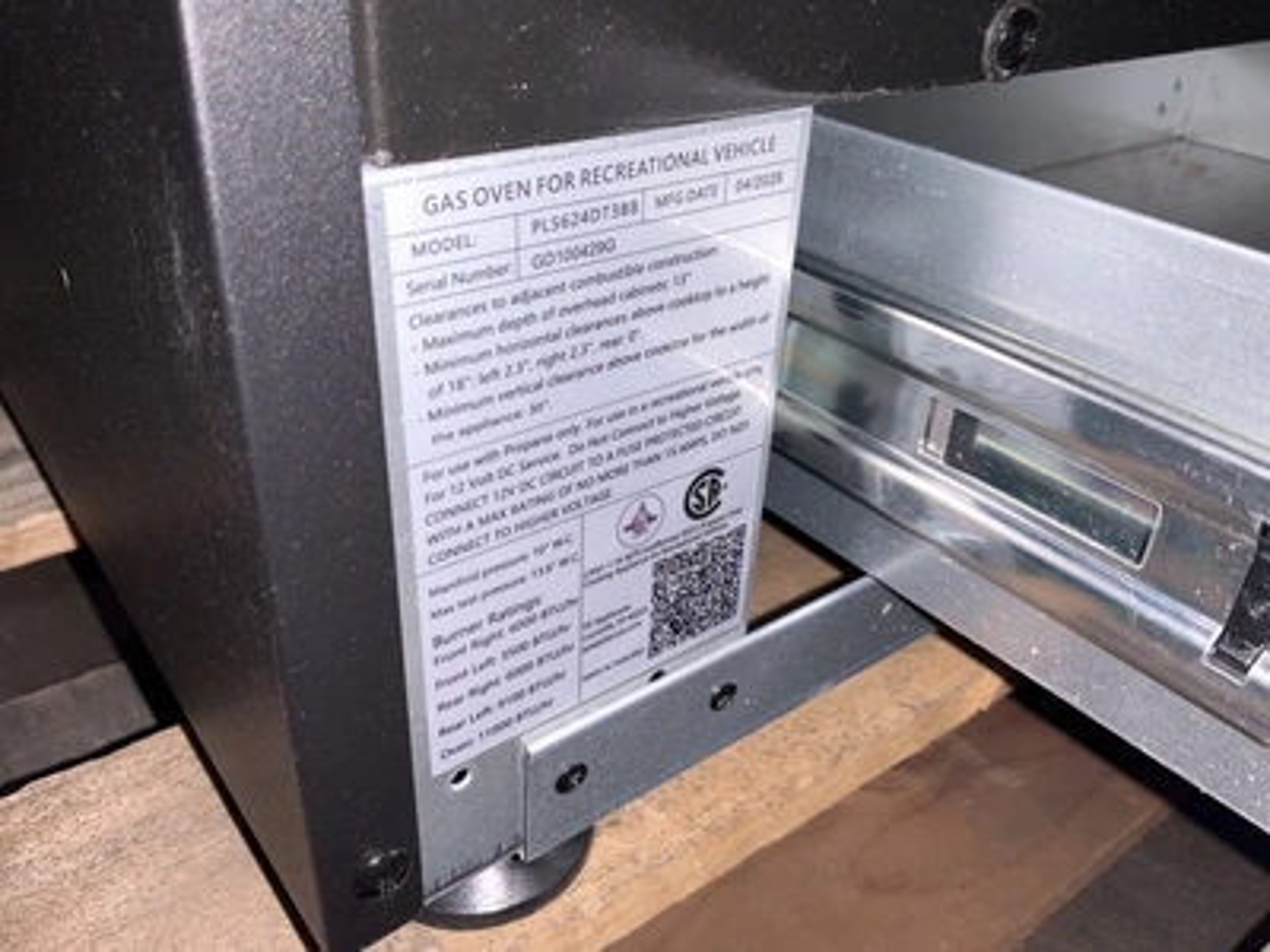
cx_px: 635
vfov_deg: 48.2
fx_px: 1064
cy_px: 476
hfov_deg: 61.7
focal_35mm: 29
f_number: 1.8
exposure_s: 1/60
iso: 16
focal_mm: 3
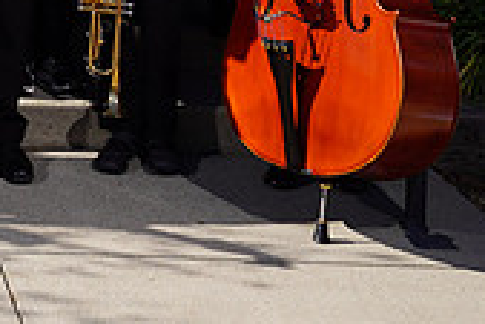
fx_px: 1807
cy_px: -222
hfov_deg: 14.3
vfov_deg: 9.8
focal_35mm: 134
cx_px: -250
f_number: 10
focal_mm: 39
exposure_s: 1/250
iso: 100
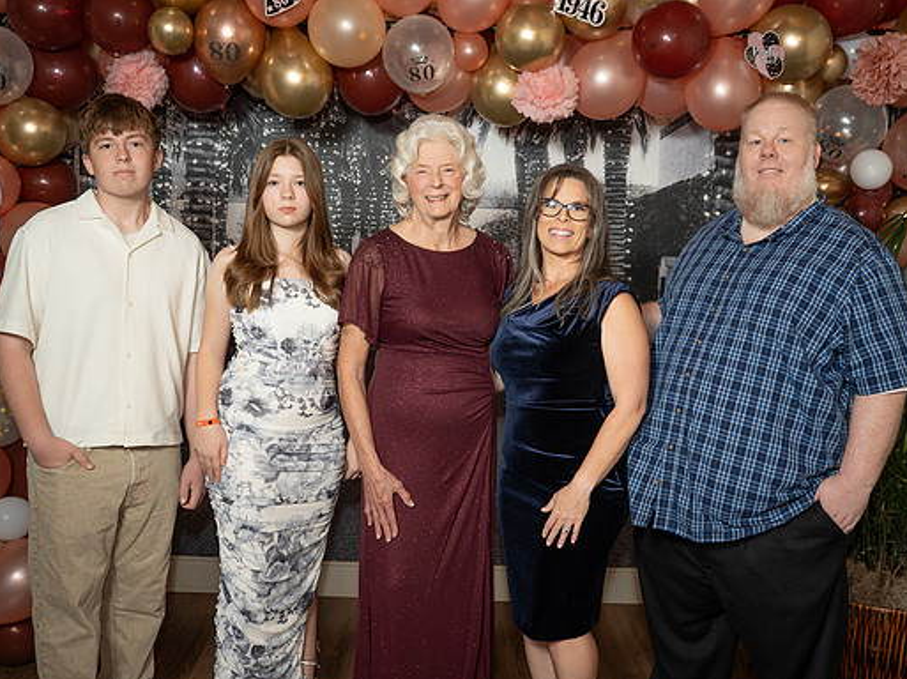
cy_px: 340
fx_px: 969
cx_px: 451
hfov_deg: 50.2
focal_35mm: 37
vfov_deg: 38.6
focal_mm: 34
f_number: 2.8
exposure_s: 1/160
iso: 1000
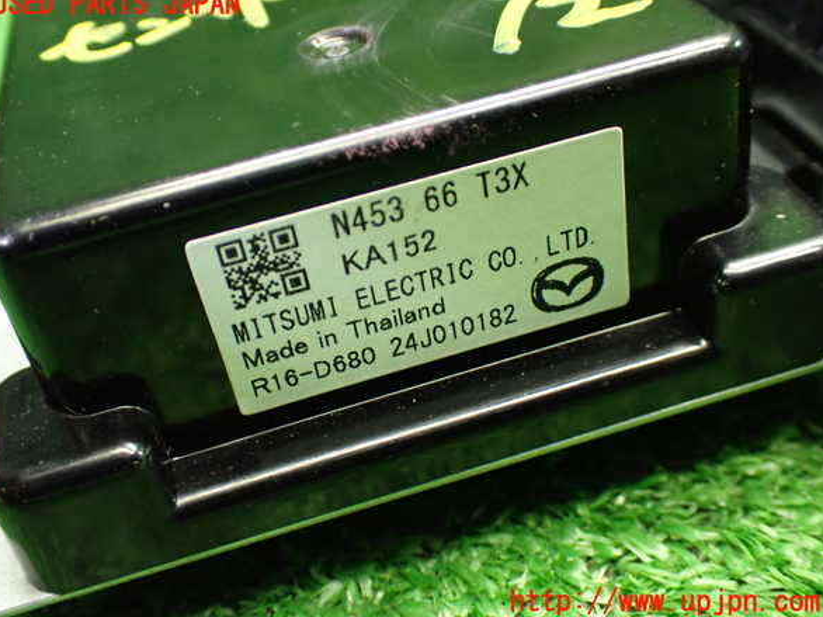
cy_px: 304
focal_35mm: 42
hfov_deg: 44.8
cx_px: 406
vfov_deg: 34.3
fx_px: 998
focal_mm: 7.31
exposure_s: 1/40
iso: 1000
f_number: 2.8
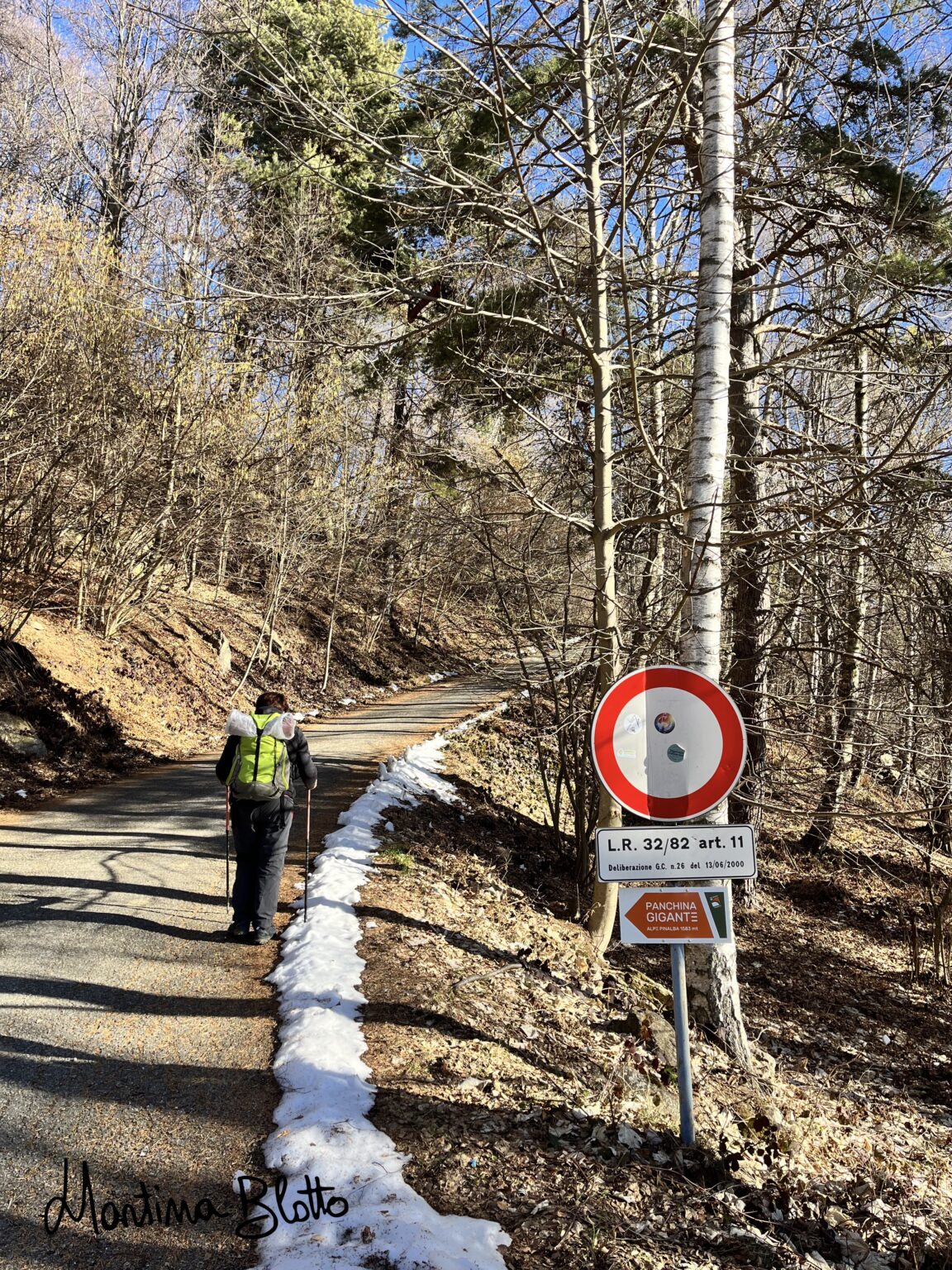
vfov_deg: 67.3
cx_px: 476
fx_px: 953
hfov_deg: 53.1
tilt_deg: +6.7
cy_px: 635
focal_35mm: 26
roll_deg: +1.5
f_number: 1.6
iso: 50
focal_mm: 5.1
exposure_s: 1/688
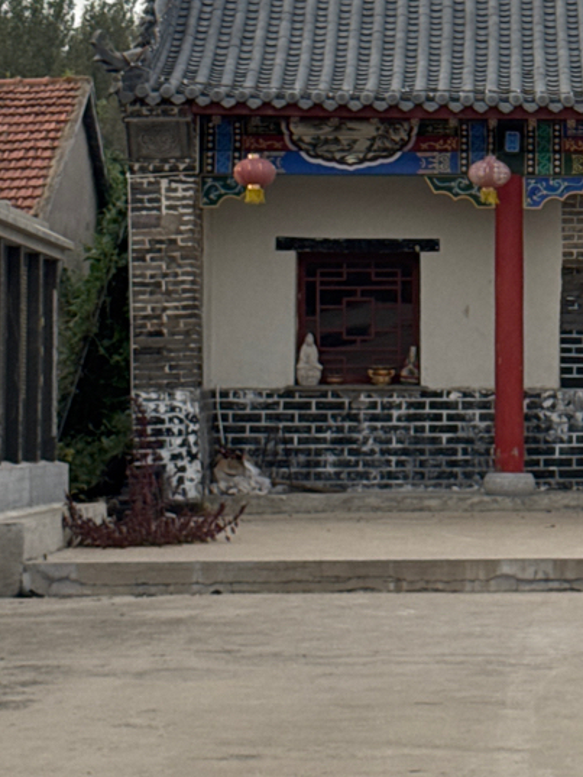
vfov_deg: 14.6
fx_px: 3008
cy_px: 143
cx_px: 643
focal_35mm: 134
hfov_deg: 10.9
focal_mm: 6.76
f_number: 1.78
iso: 64
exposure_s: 1/2833
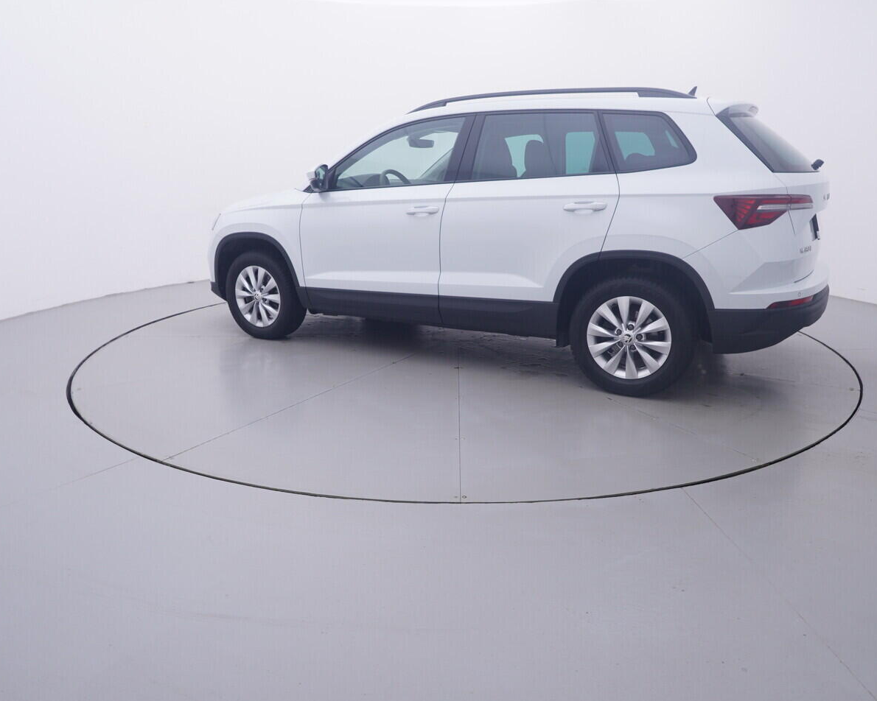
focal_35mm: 26
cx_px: 438
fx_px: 664
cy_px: 353
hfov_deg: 66.9
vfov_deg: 55.7
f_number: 5
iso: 200
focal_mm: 15
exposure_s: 1/80
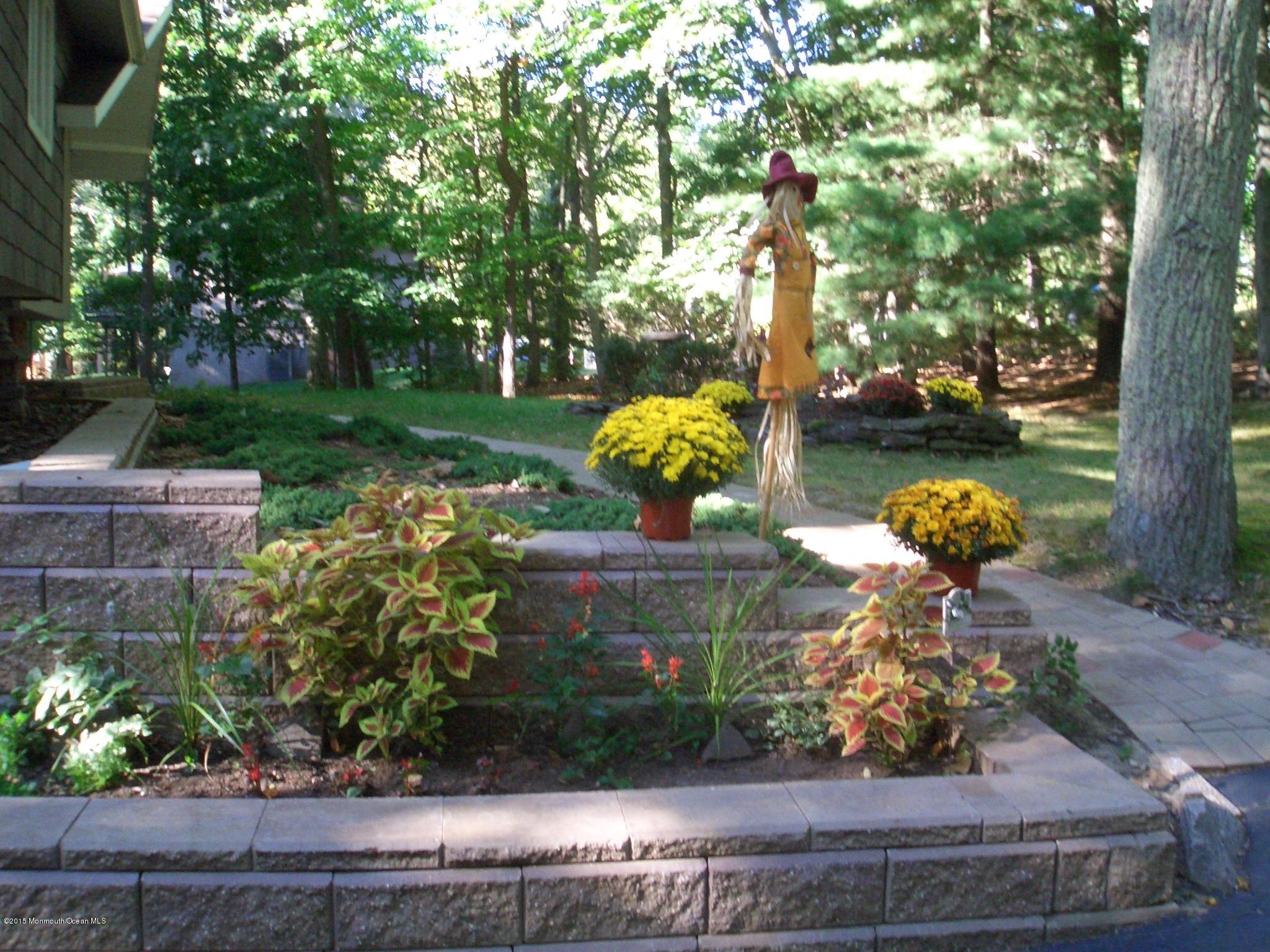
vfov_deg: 39.7
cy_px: 476
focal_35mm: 36
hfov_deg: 51.4
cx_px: 635
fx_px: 1321
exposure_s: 1/80
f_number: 4
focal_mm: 4.8
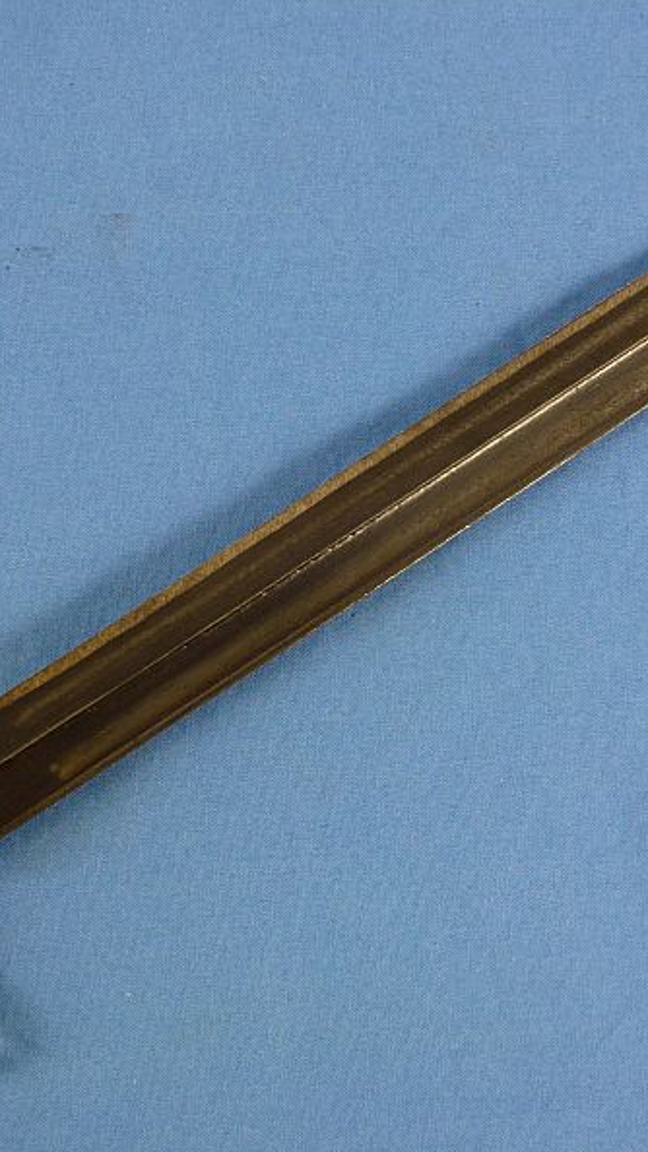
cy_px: 578
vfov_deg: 46.4
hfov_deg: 27.0
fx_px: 1344
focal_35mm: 44
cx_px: 388
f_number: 3.5
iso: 200
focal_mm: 5.4
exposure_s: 1/60
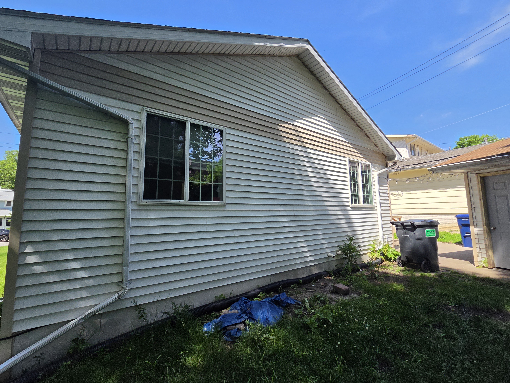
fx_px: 206
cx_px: 248
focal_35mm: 14
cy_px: 192
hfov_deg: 102.0
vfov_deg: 85.7
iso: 100
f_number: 2.2
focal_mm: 2.2
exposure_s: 1/2308
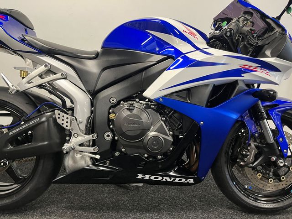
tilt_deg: -13.9
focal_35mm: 26
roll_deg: -0.2
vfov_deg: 53.1
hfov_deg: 67.3
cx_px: 146
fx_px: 219
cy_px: 110
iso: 200
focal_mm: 5.1
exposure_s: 1/50
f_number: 1.6
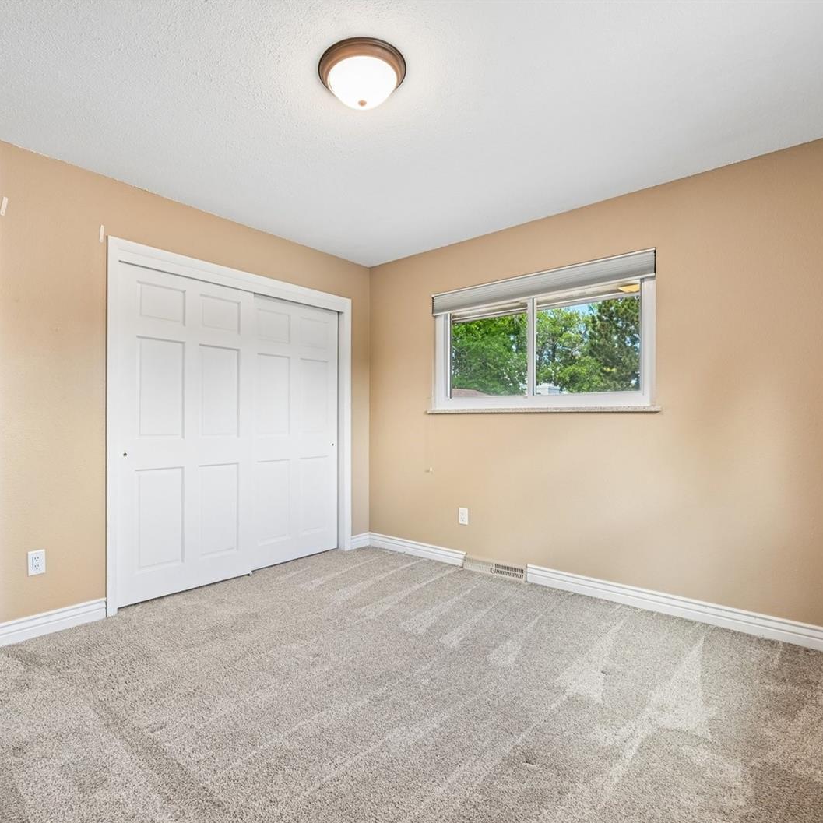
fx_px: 484
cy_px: 413
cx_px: 348
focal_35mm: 18
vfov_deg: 80.7
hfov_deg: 80.2
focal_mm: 14
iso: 360
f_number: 8
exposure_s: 1/15
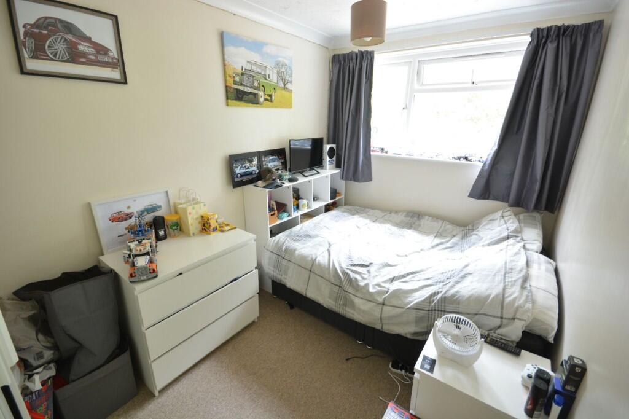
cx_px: 314
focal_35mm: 15
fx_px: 262
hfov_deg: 100.4
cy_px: 210
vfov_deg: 77.3
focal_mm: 10
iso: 400
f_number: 8
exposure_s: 1/3
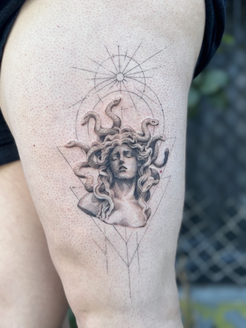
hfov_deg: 30.3
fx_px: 455
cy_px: 164
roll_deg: -1.9
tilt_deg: +7.3
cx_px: 123
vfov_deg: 39.7
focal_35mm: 48
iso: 80
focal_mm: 6.86
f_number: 1.78
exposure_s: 1/195
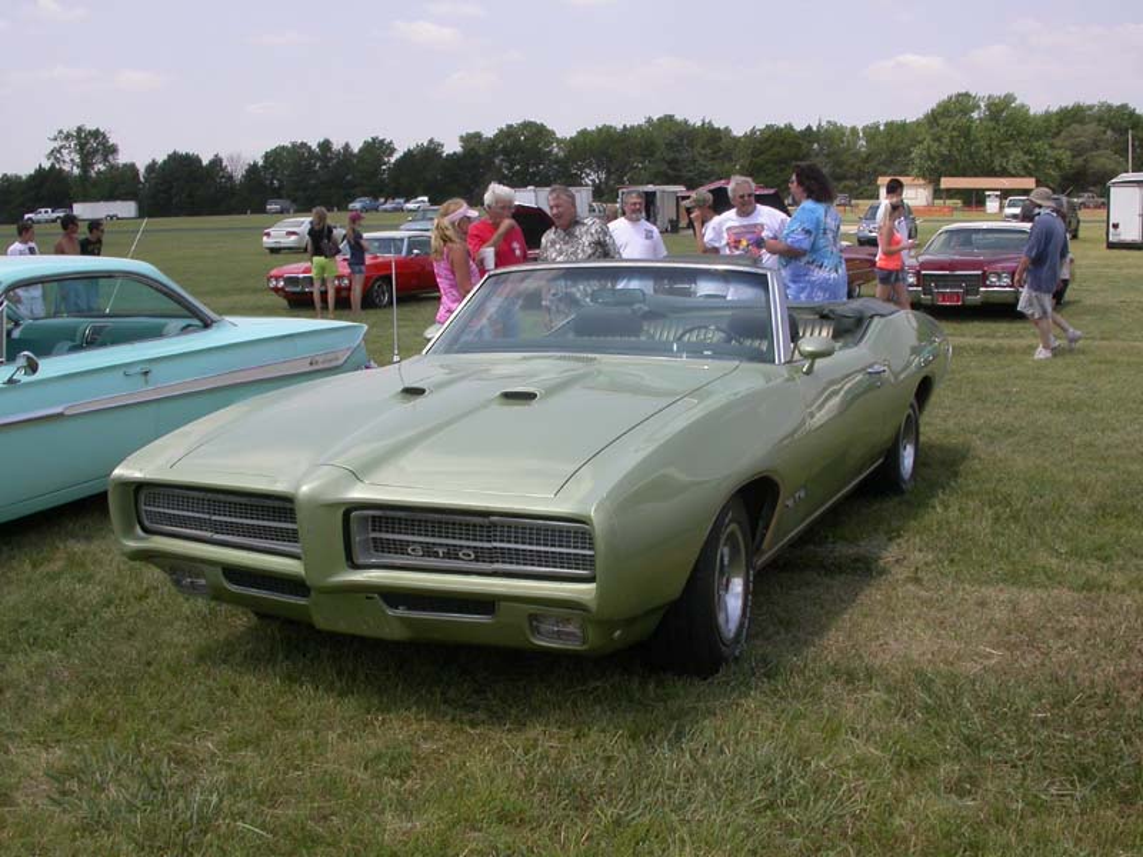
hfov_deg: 49.0
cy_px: 428
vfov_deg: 37.7
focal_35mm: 38
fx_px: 1255
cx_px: 572
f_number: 7.5
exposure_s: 1/285
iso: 100
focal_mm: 7.85
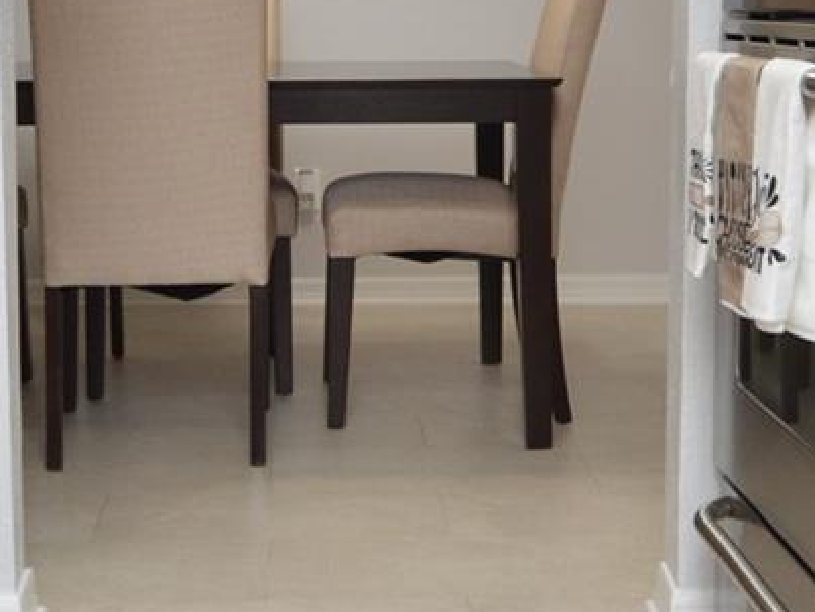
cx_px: 307
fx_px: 1625
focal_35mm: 69
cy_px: 208
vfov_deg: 21.2
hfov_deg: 28.1
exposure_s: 1/60
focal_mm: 12
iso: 400
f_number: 4
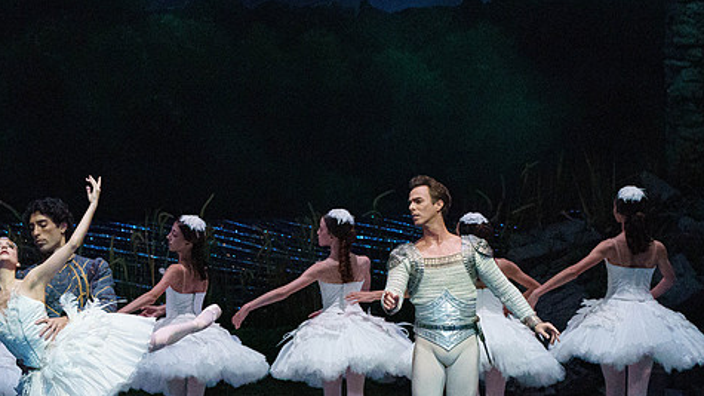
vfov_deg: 2.9
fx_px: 7914
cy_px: 264
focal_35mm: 424
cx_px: 319
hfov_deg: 5.1
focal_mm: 268
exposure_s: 1/320
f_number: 5.6
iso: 8000
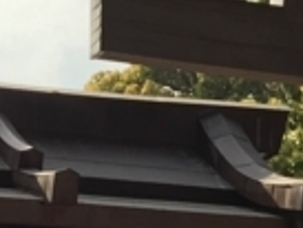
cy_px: 277
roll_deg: +2.0
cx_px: 741
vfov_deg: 6.8
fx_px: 1901
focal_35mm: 217
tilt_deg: +9.1
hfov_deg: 8.3
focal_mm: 4.15
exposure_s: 1/1040
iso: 25
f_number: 2.2
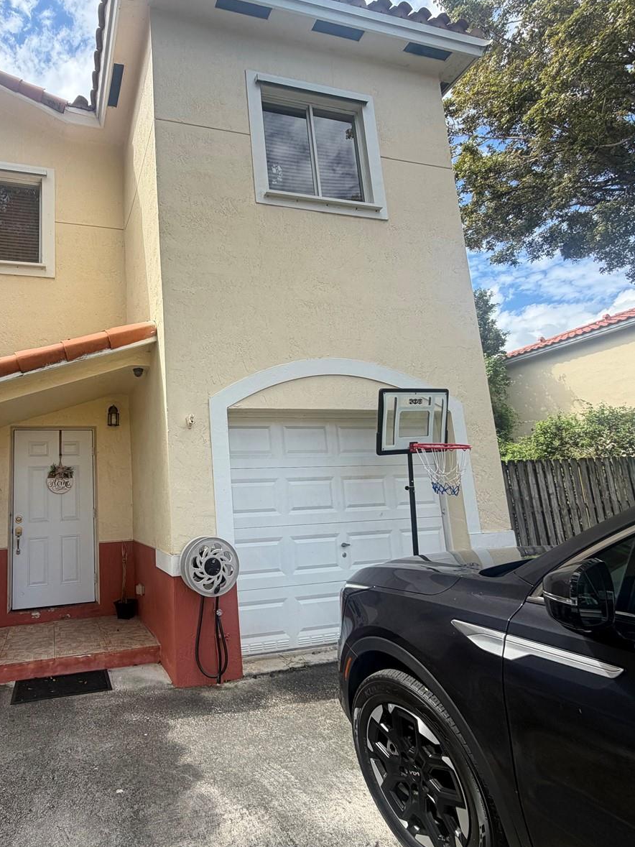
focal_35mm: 19
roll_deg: +3.1
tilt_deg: +8.4
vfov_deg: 84.7
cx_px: 180
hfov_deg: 65.5
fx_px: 465
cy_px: 425
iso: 40
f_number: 2.2
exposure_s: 1/545
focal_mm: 2.22
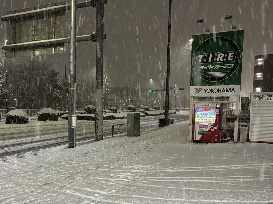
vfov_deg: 37.5
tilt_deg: -5.5
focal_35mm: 38
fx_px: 300
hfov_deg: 47.9
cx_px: 85
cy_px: 130
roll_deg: -0.9
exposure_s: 1/50
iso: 500
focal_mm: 5.96
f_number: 1.6
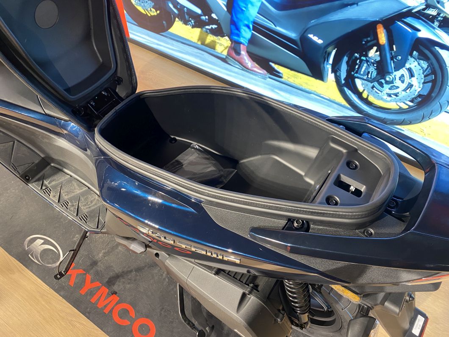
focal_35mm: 26
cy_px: 168
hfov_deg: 67.3
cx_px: 224
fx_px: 337
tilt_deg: -52.3
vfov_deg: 53.1
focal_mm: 4.25
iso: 160
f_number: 1.8
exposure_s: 1/50
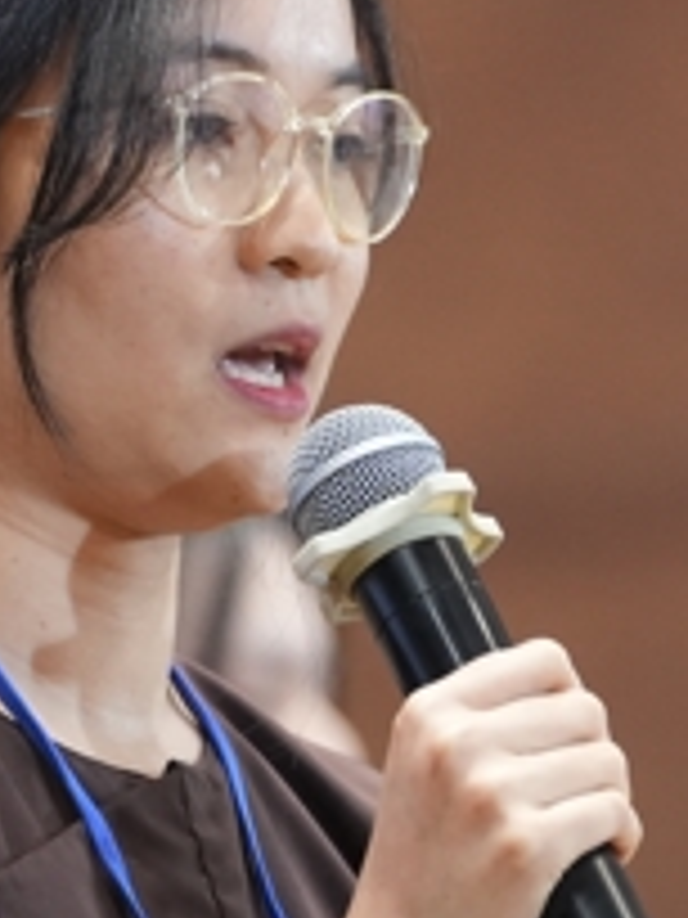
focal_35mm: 689
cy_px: 742
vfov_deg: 2.9
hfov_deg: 2.2
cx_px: 2
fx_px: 18259
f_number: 2.8
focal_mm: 150
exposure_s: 1/125
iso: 2500
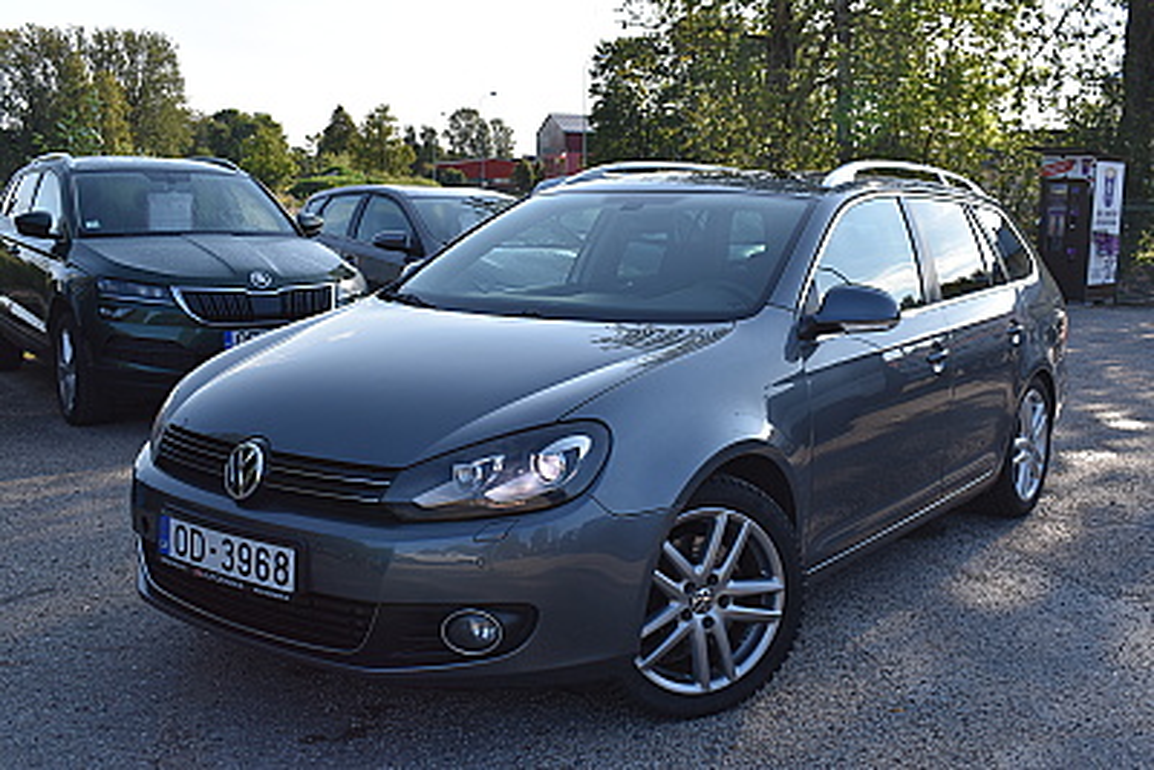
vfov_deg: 35.5
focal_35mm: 38
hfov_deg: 51.3
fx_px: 1202
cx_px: 577
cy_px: 385
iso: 200
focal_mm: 25
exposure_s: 1/250
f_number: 8
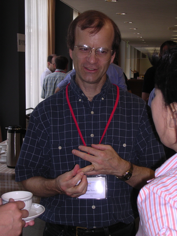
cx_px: 88
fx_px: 430
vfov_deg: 30.7
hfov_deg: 23.3
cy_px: 118
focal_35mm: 63
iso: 100
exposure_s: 1/60.1
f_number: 3.5
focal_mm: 9.6
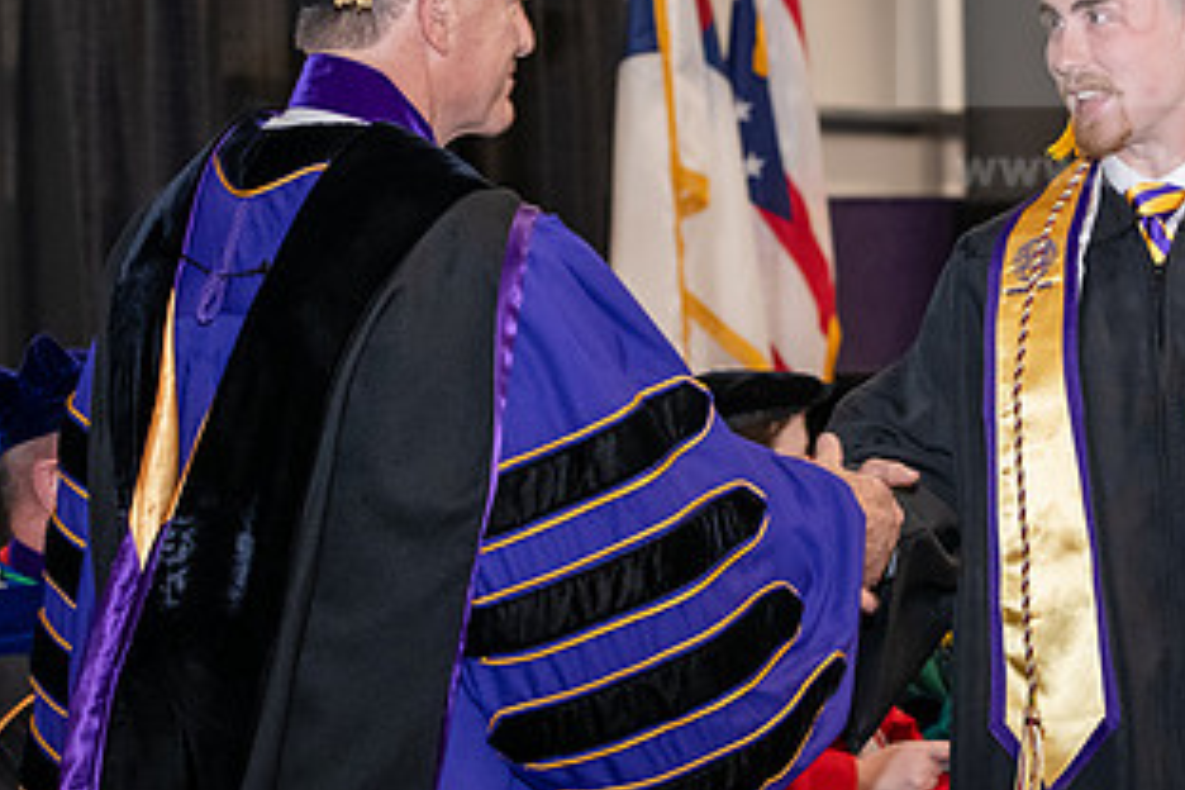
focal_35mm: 130
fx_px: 4279
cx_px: 782
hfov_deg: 15.7
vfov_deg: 10.5
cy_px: 249
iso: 2500
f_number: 5
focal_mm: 70
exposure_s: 1/200
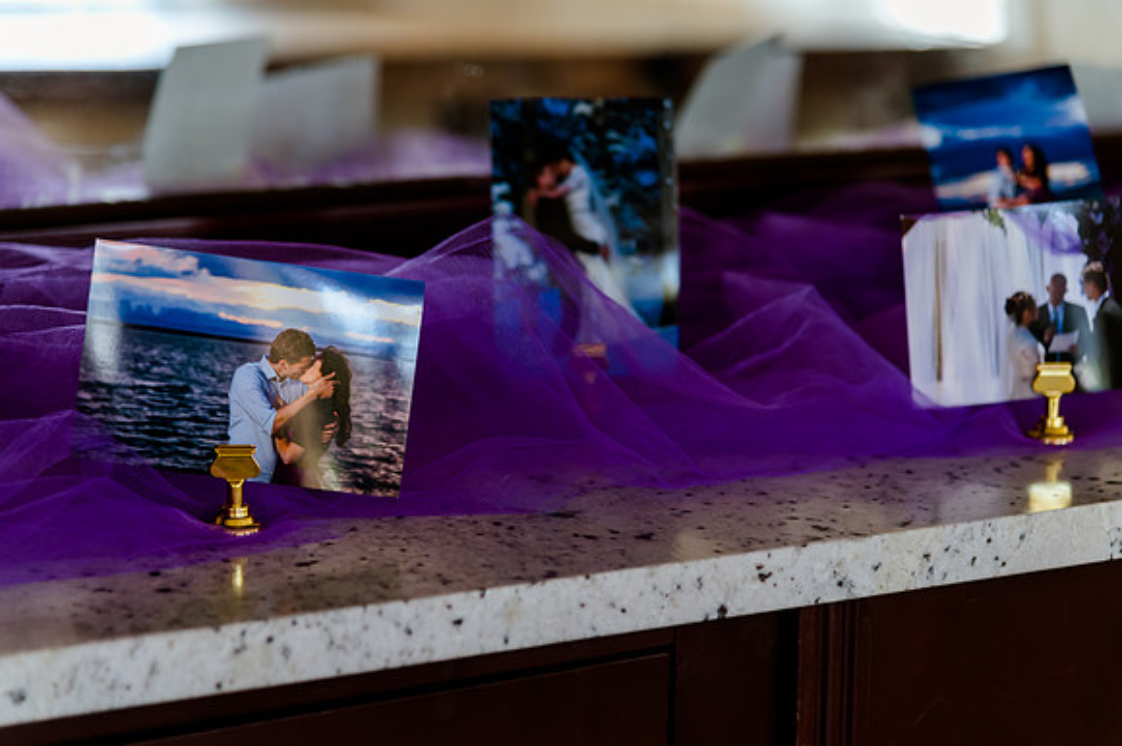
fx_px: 3738
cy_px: 373
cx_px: 561
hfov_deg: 17.1
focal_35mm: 120
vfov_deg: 11.4
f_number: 4
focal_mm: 120
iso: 1000
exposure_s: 1/100
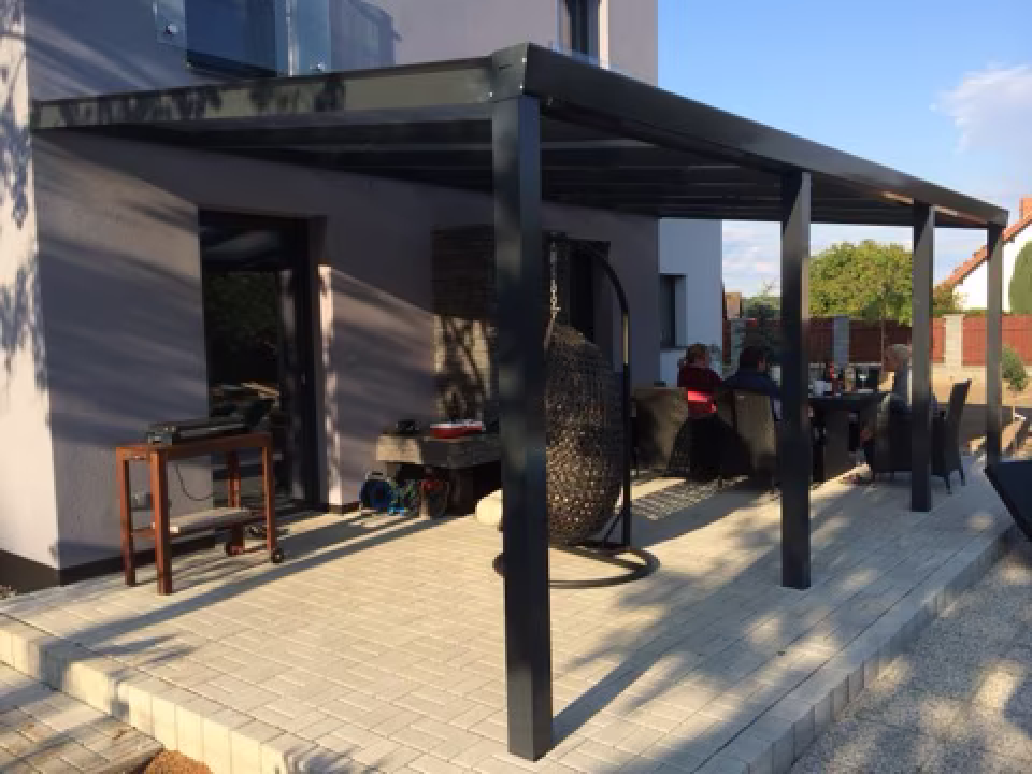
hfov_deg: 60.0
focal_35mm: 30
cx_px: 516
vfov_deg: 46.8
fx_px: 894
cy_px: 387
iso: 32
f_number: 2.2
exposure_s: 1/977
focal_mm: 4.12
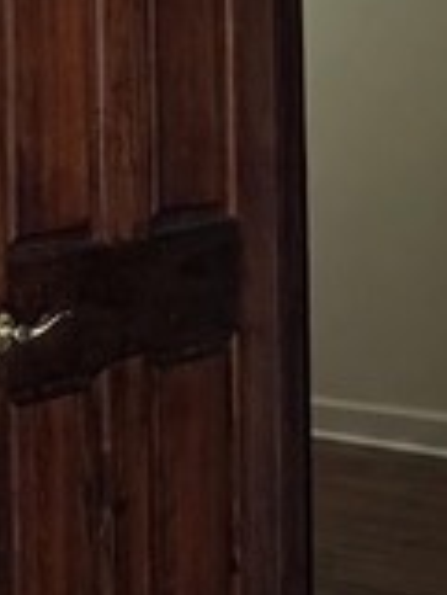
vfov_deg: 12.4
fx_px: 2648
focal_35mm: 154
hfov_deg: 9.4
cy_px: -174
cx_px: 661
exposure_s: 1/180
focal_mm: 6.3
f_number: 1.7
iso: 125
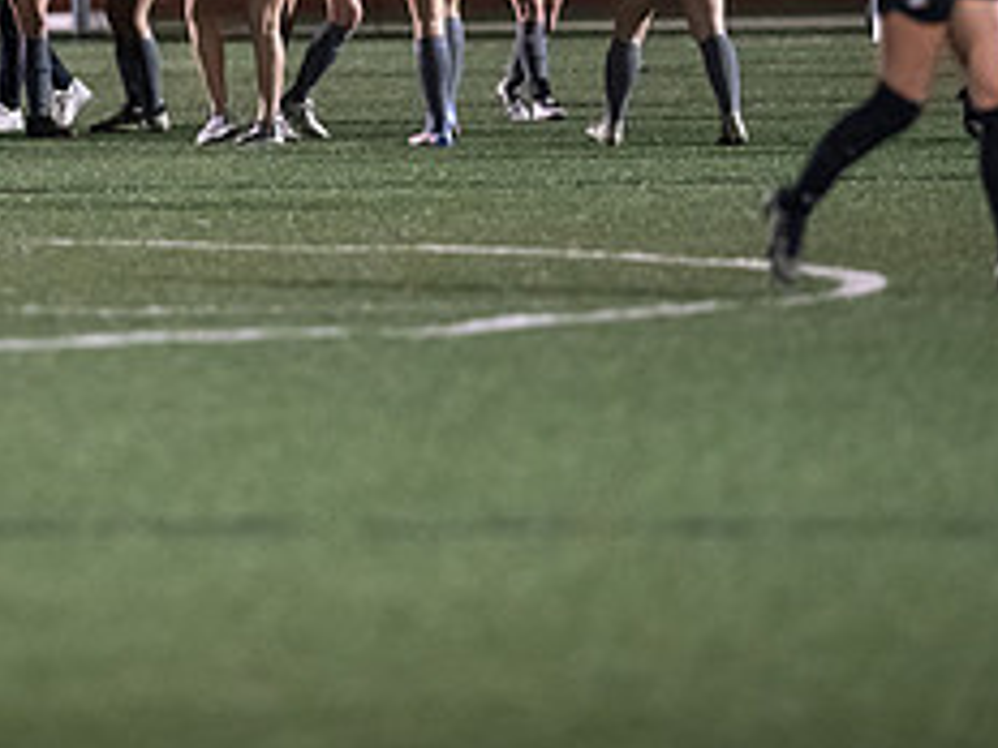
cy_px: -67
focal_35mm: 721
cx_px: 69
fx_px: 20787
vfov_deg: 2.1
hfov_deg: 2.7
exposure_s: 1/800
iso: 8000
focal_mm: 300
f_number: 2.8
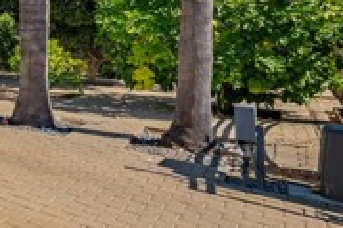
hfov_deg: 26.6
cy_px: 43
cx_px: -205
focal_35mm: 43
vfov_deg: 30.3
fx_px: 409
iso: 320
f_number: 8
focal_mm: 12
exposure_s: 1/8000
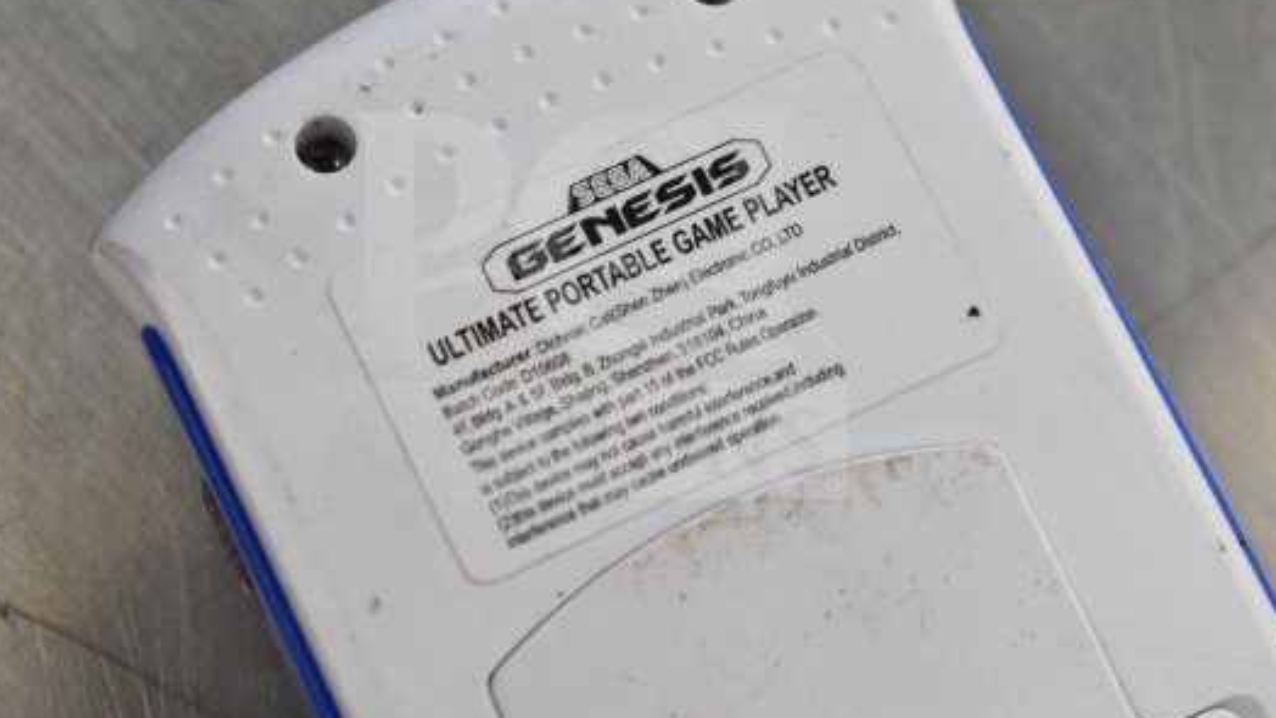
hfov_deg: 21.2
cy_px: 305
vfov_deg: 12.0
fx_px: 3405
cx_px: 572
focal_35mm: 101
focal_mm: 55
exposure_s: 1/100
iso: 2000
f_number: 5.6
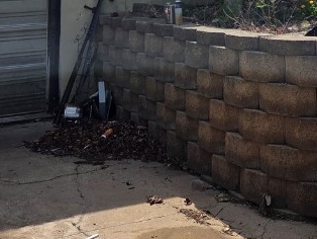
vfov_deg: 17.4
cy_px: -134
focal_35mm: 75
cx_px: 198
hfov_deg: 25.9
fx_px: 687
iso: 80
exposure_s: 1/5862
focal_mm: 5.4
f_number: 1.8
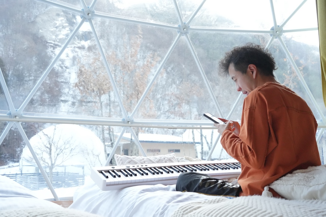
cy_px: 108
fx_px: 353
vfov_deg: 34.2
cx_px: 163
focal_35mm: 39
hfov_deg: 49.6
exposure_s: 1/400
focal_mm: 39
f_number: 7.1
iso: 5000
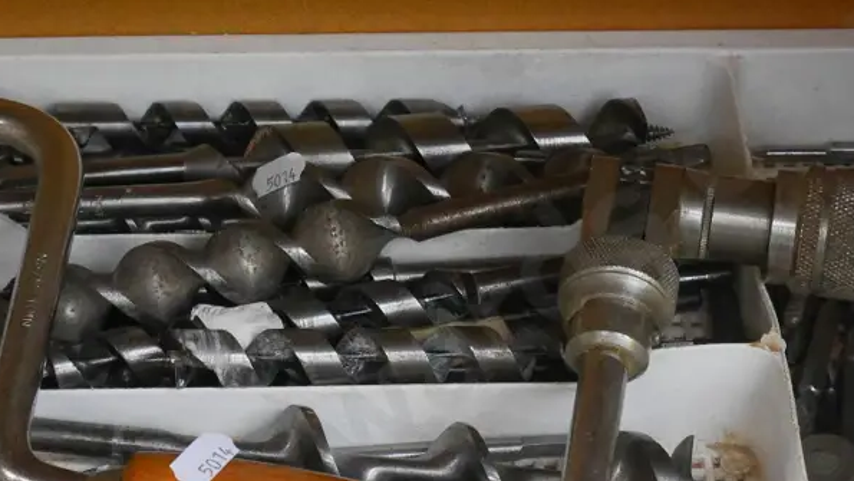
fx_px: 2718
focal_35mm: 120
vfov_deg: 10.1
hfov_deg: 17.9
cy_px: 403
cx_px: 393
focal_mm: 32
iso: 3200
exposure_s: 1/20
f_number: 5.6
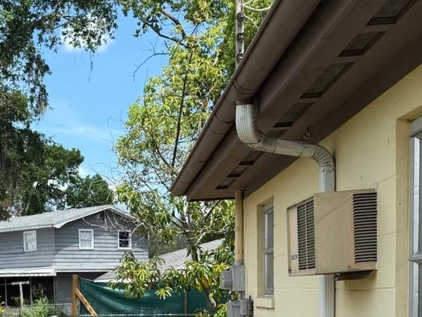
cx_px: 72
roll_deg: +1.1
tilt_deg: -4.5
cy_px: 356
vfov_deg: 20.5
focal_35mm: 68
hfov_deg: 27.8
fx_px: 829
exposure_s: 1/2169
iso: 80
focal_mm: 6.76
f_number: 1.78
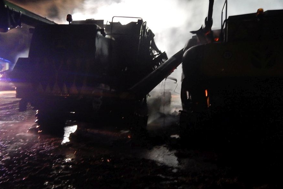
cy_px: 91
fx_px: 228
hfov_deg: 63.6
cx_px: 135
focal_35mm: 29
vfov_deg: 45.0
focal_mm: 4.3
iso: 800
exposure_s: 1/2.5
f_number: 2.8
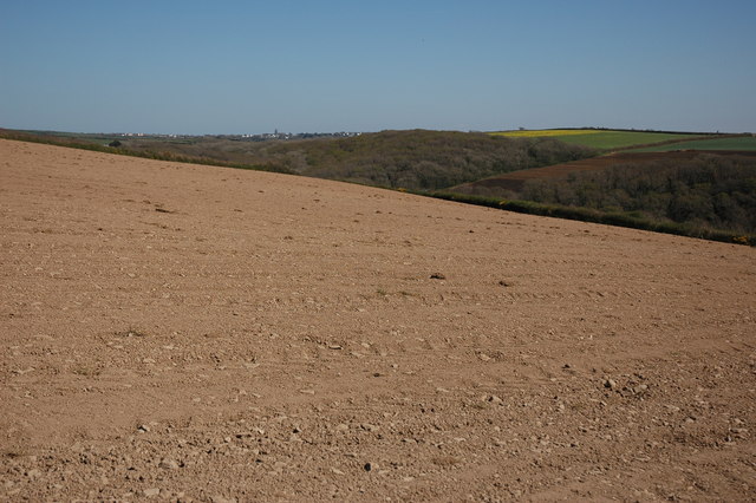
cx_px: 378
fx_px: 1102
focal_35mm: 52
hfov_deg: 37.9
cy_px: 252
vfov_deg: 25.7
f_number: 4.5
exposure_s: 1/1600
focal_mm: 35
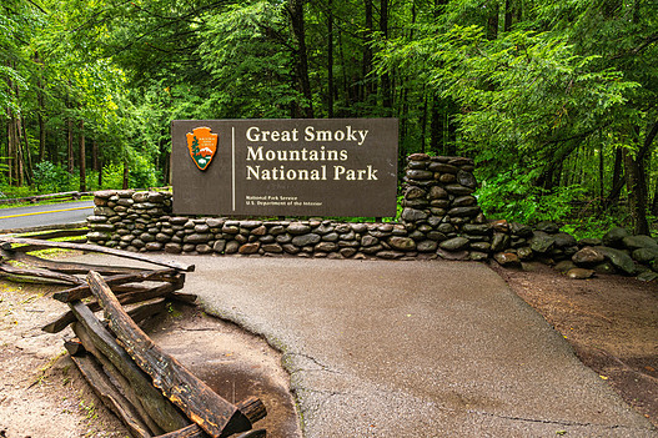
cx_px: 297
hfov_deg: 58.6
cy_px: 240
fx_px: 585
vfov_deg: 41.0
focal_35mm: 32
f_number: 3.5
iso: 450
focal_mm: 28
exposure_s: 1/160
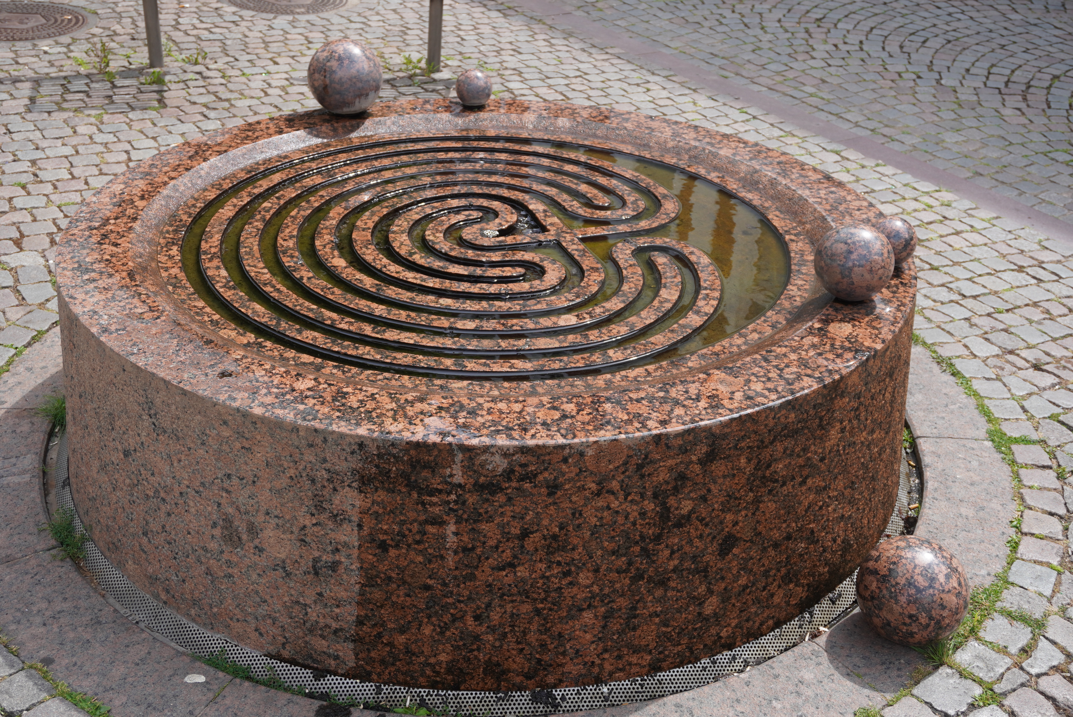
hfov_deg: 47.9
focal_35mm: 40
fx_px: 1208
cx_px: 536
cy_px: 358
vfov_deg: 33.1
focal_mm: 27
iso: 100
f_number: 5.6
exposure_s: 1/250
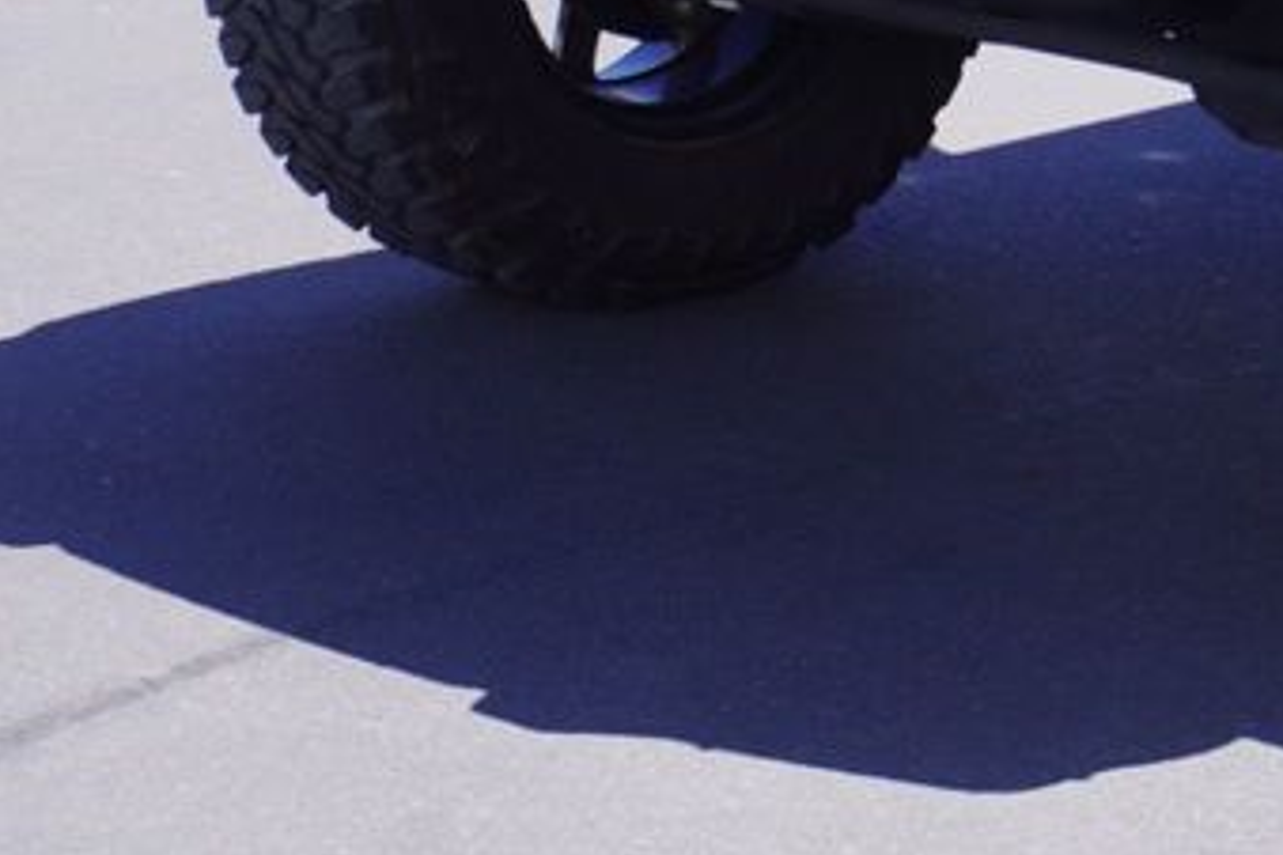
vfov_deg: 9.2
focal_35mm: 145
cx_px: 1805
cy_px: -416
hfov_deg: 13.5
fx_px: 5167
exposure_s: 1/160
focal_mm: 32
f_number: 8
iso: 100
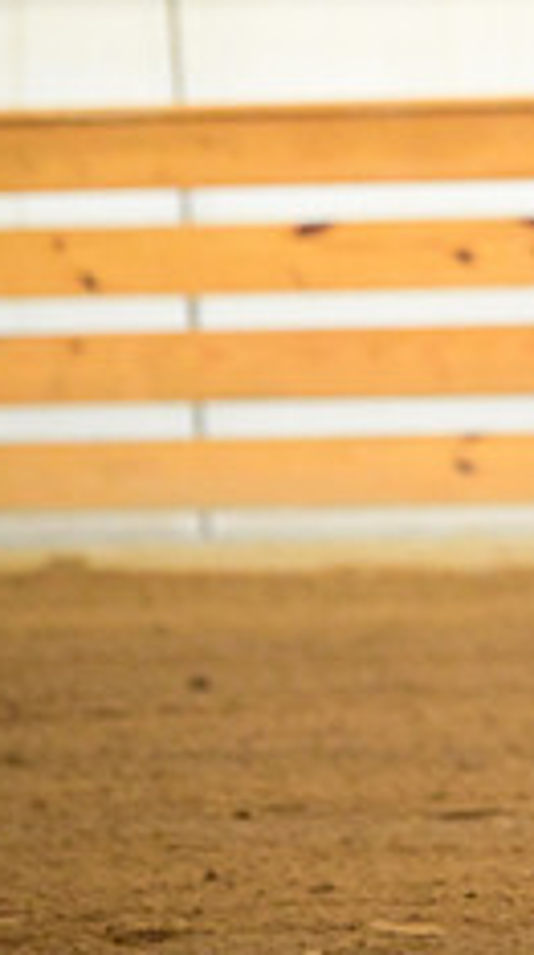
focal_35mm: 520
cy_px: 178
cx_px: 1092
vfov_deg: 4.2
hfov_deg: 2.3
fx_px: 13137
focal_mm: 200
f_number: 4
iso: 8000
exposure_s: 1/400
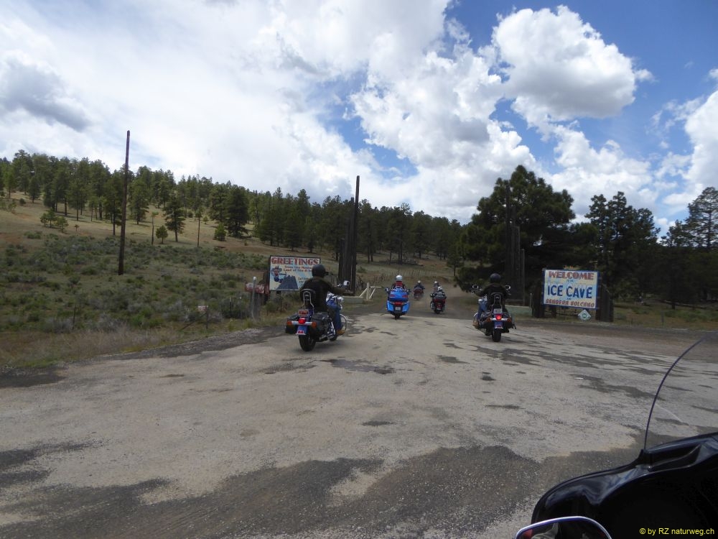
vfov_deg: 54.9
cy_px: 270
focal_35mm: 25
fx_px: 519
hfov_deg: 69.4
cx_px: 359
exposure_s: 1/1300
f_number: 3.3
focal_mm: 4.3
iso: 100
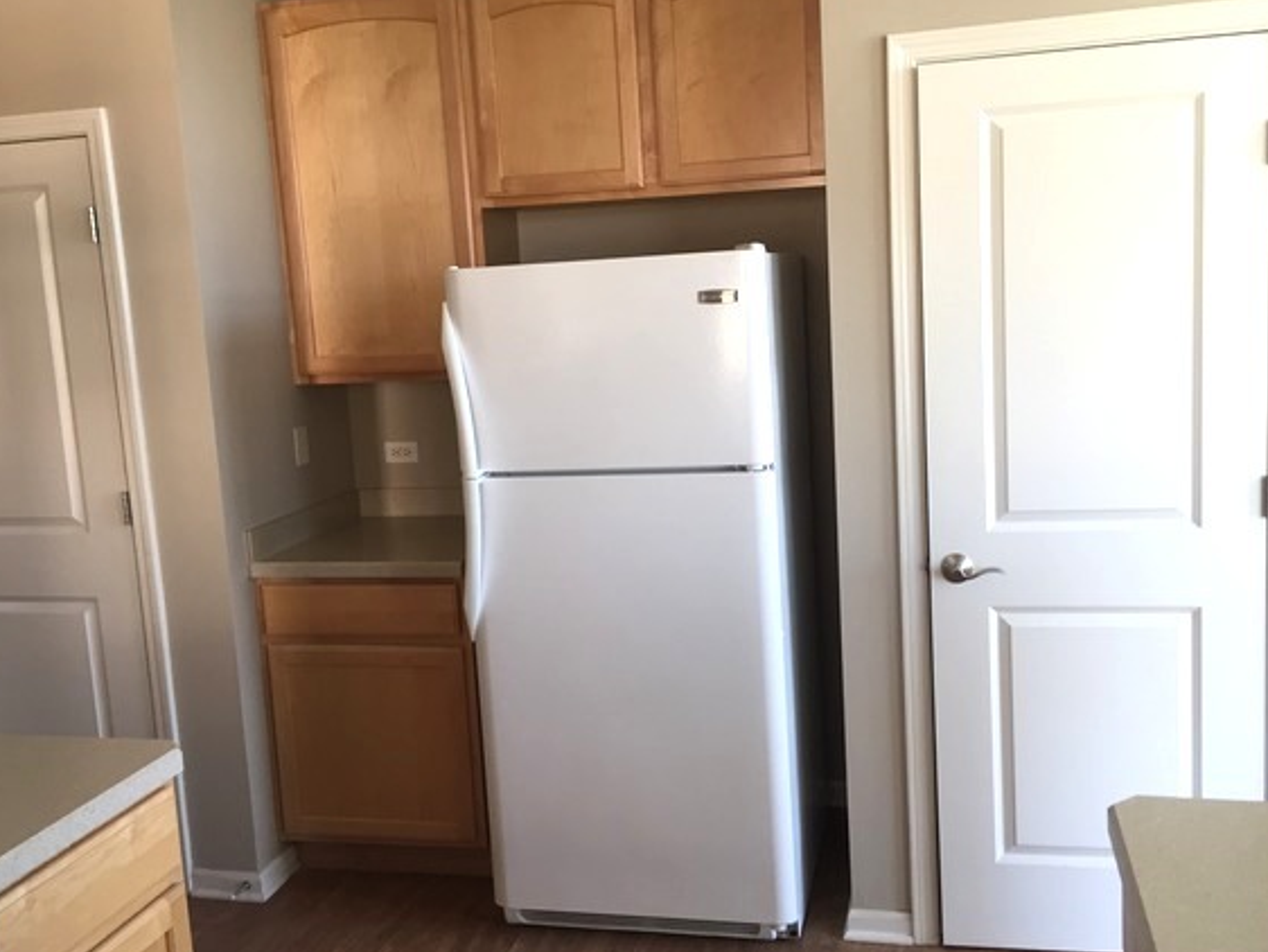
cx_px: 670
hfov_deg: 55.3
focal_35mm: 33
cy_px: 444
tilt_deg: -8.2
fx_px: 1209
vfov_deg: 43.0
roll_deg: +2.4
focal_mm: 4.15
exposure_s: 1/40
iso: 40
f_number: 2.2
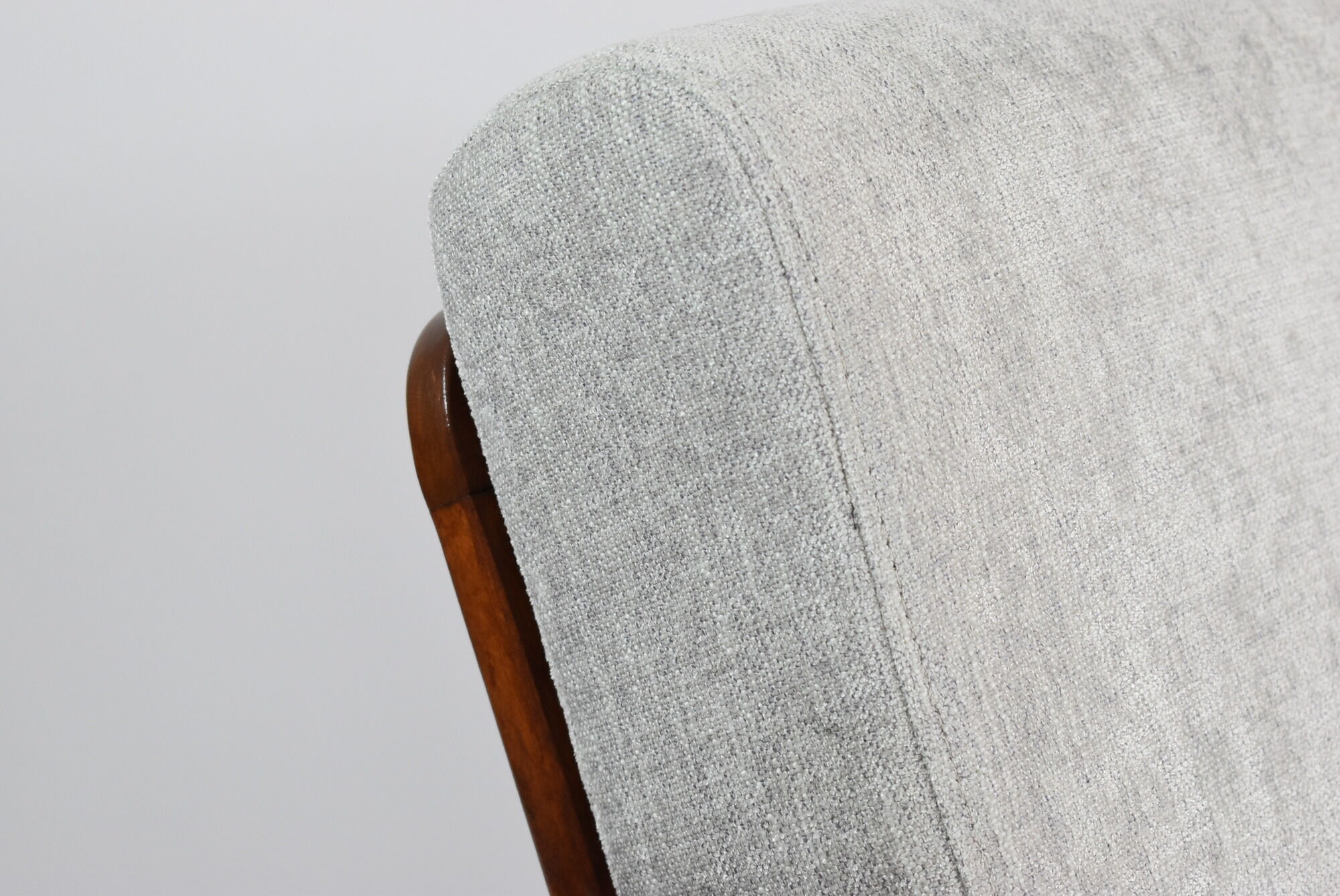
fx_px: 3073
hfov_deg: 24.6
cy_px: 448
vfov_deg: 16.6
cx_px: 670
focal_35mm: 82
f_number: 5.6
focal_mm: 55
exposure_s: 1/125
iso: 1250
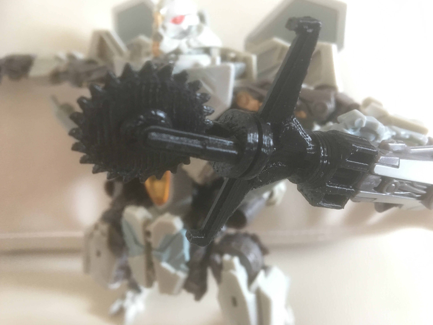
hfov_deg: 60.0
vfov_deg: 46.8
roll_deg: +8.1
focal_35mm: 30
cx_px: 214
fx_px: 375
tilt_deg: -44.9
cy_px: 160
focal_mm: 4.15
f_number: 2.2
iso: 250
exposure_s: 1/33
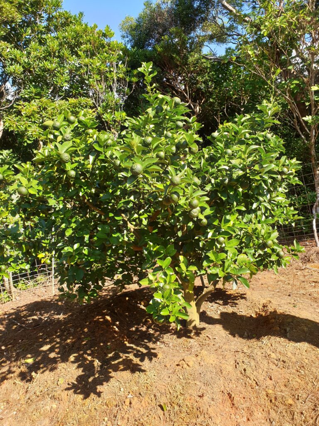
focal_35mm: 26
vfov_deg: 67.3
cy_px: 213
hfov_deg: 53.1
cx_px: 160
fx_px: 319
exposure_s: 1/486
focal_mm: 4.3
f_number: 2.4
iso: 50
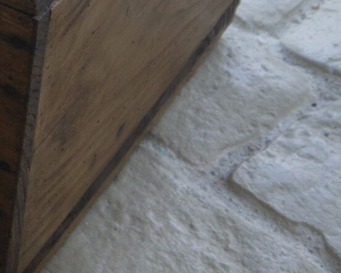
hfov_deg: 12.9
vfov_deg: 10.8
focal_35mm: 142
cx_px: -149
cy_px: -17
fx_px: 1433
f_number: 4.6
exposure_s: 1/30
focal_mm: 25
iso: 125
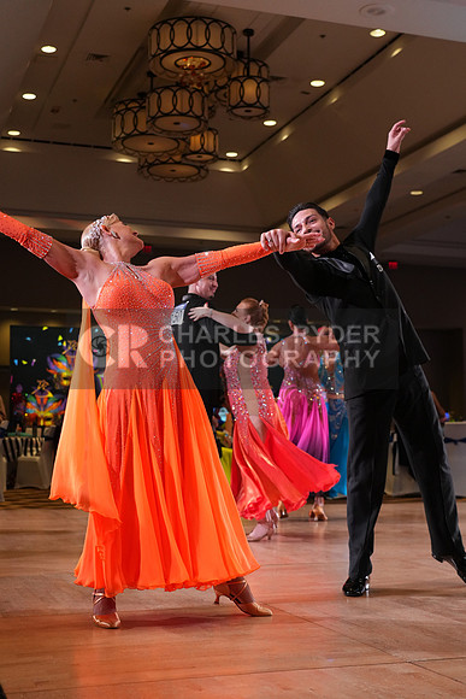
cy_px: 350
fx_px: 912
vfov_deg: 41.9
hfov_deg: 28.7
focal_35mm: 47
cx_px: 233
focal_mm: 47
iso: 2500
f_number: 4
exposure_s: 1/500
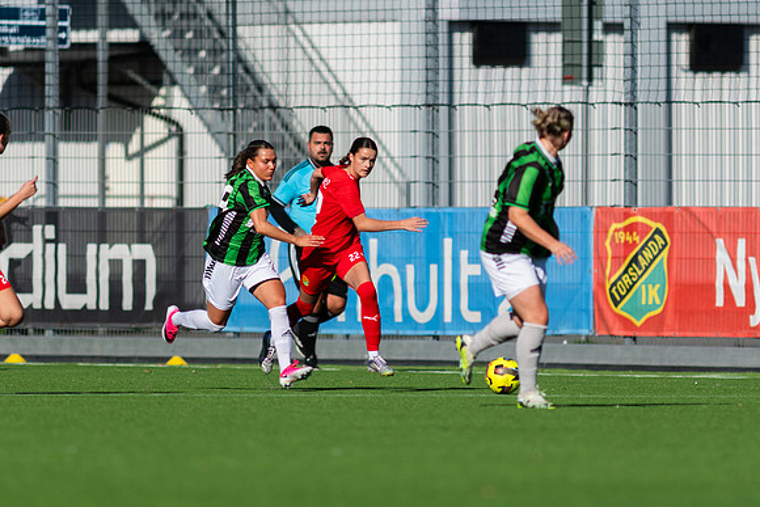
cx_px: 380
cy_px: 254
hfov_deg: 3.4
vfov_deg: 2.3
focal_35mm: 600
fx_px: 12669
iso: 100
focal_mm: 300
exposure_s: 1/2500
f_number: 2.8
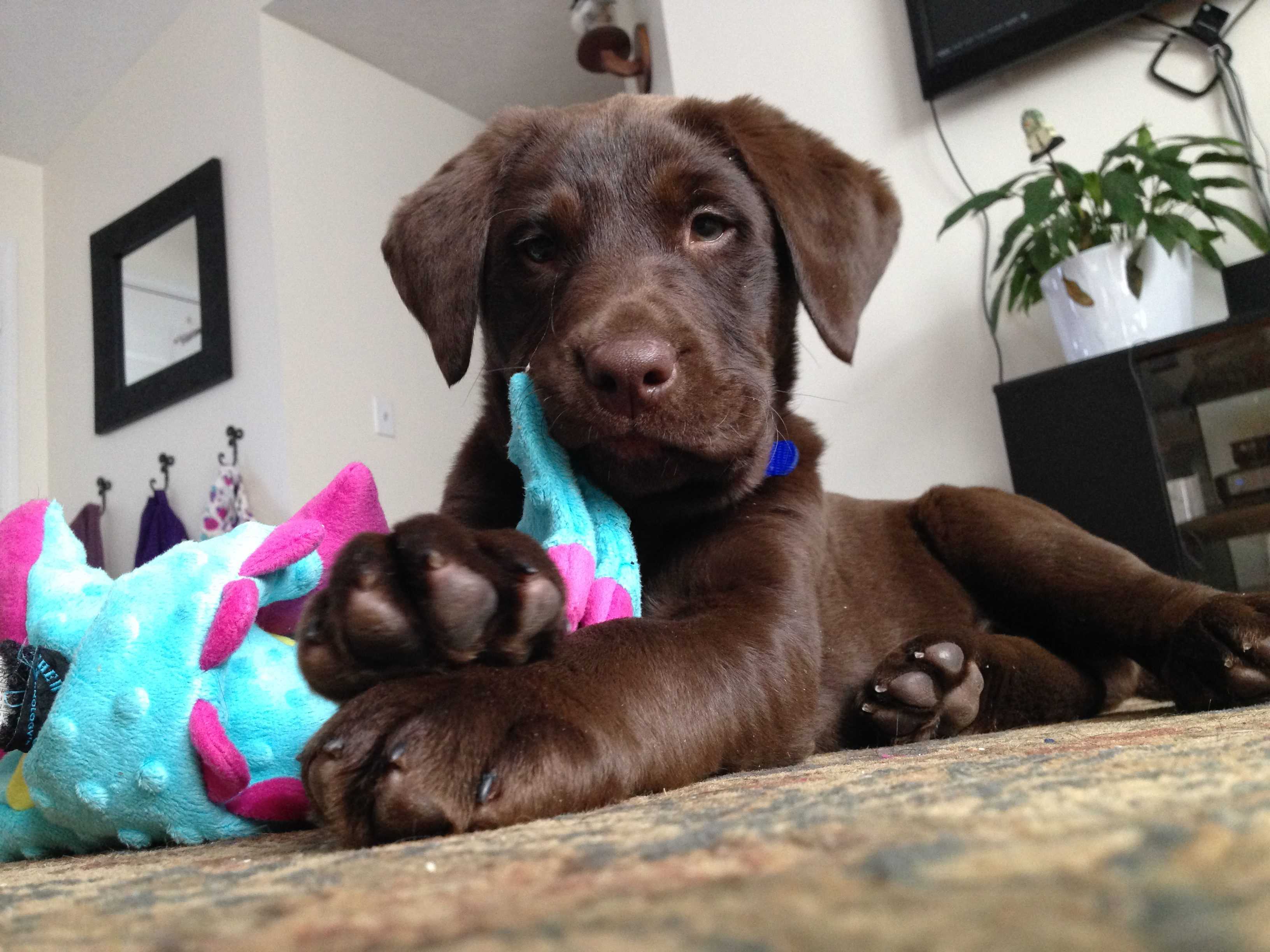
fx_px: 1211
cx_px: 635
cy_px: 476
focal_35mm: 33
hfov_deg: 55.4
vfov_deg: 42.9
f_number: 2.4
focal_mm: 4.12
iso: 250
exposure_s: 1/20
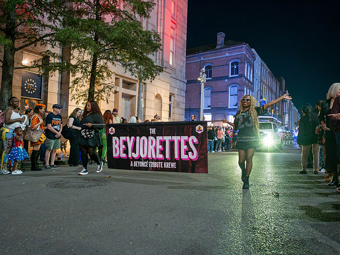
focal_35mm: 30
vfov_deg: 46.8
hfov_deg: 60.0
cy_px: 128
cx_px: 170
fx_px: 295
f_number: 2.8
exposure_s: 1/100
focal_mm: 15
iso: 10000
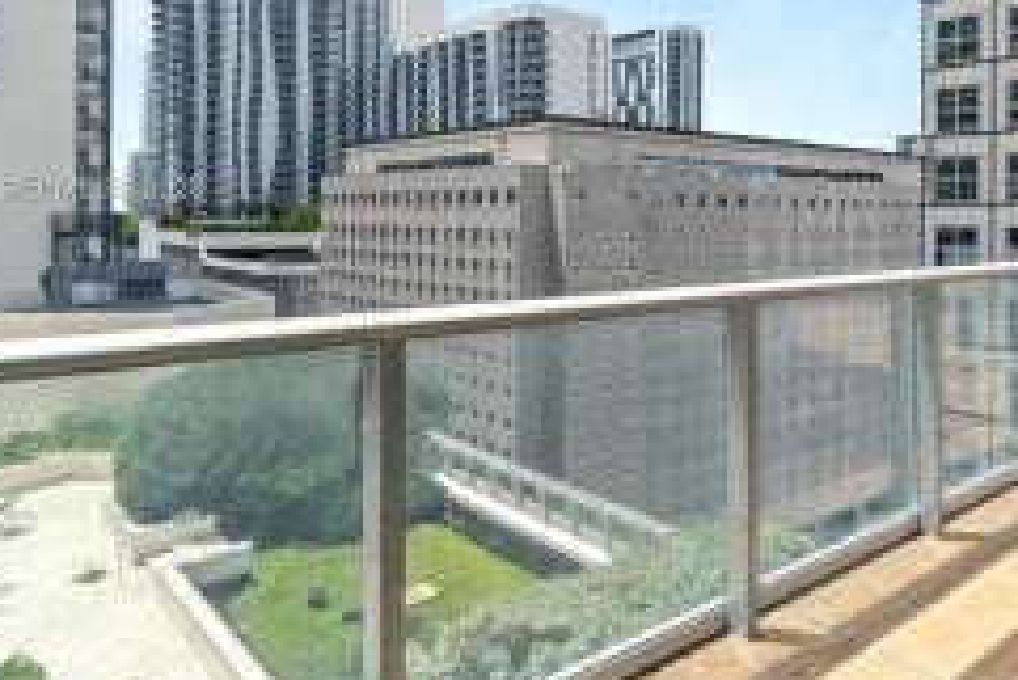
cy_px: 190
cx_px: 786
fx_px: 792
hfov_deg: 61.1
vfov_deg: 45.2
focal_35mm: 28
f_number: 9
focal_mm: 10
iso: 250
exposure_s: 1/80
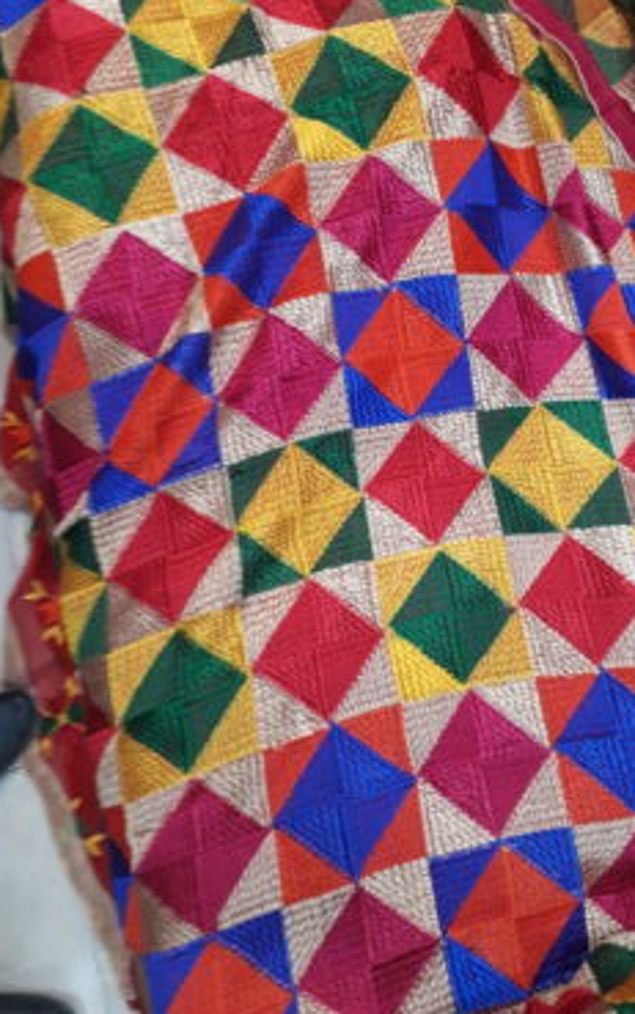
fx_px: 857
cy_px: 478
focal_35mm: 31
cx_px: 377
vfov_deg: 61.2
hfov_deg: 40.5
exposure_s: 1/25
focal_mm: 3.6
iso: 200
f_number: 1.9
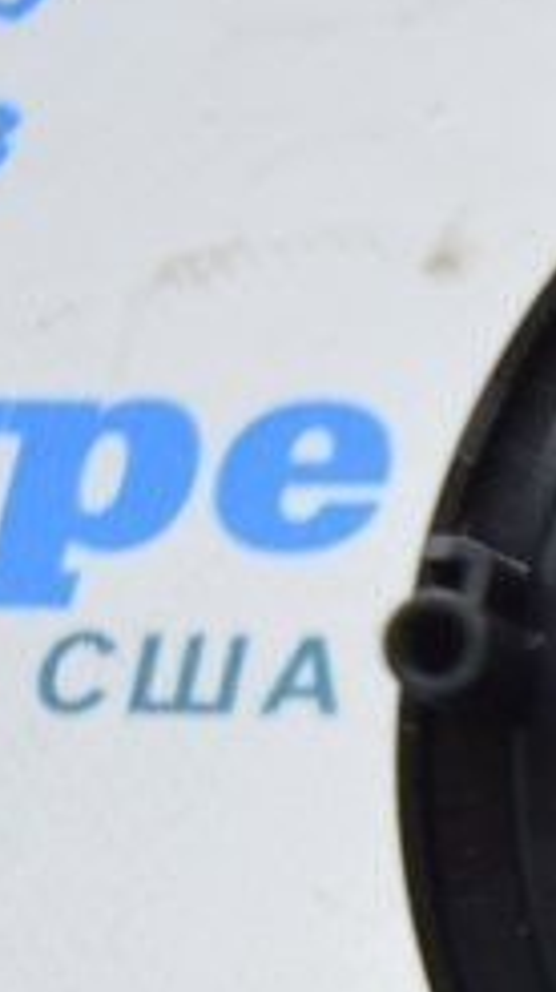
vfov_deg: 13.4
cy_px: 1087
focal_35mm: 157
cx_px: 1338
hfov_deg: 7.2
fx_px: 4123
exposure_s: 1/50
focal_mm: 24
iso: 400
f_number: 4
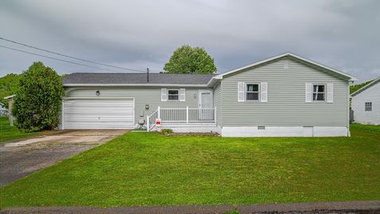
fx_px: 222
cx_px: 199
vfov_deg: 51.5
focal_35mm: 22
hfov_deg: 81.1
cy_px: 116
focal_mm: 20
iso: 100
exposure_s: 1/250
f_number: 8
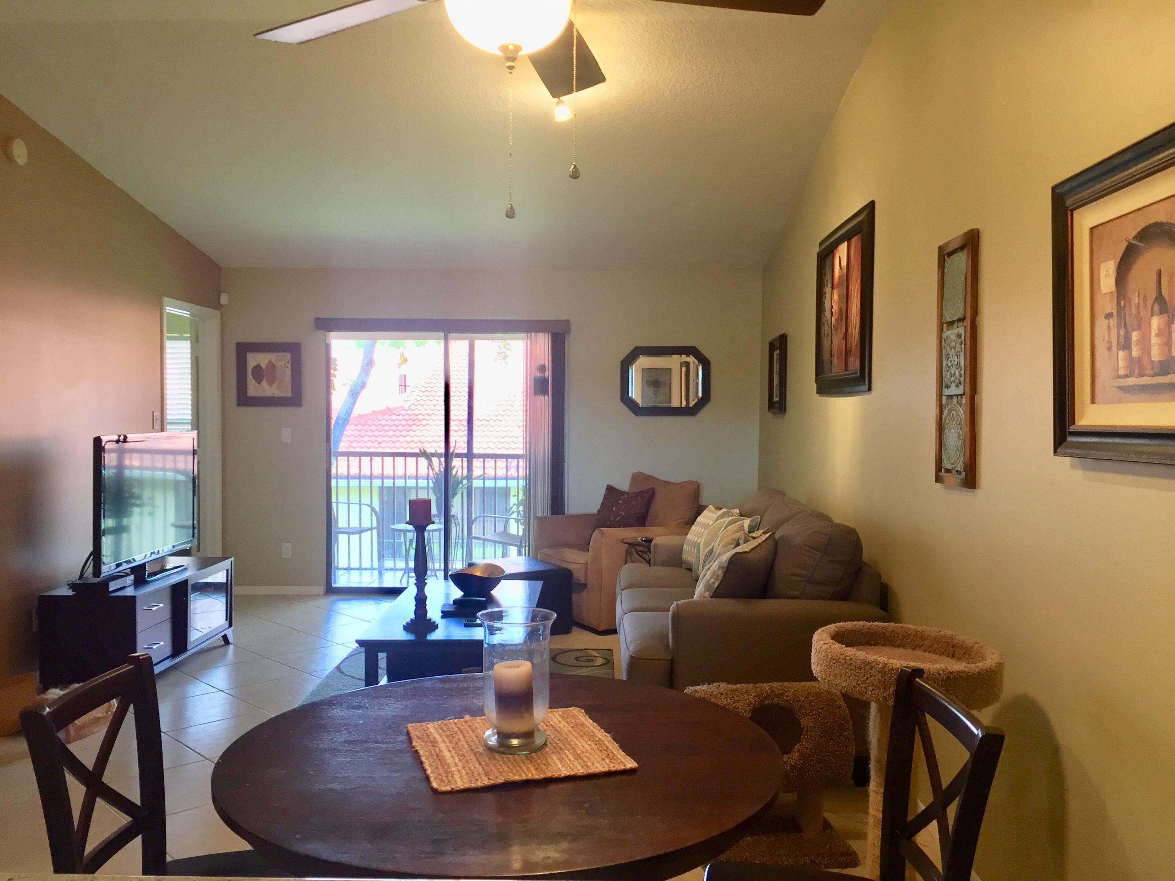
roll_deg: -0.9
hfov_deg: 61.7
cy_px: 440
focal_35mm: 29
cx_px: 588
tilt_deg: -1.3
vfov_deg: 48.2
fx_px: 984
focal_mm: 4.15
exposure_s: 1/30
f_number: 2.2
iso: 80
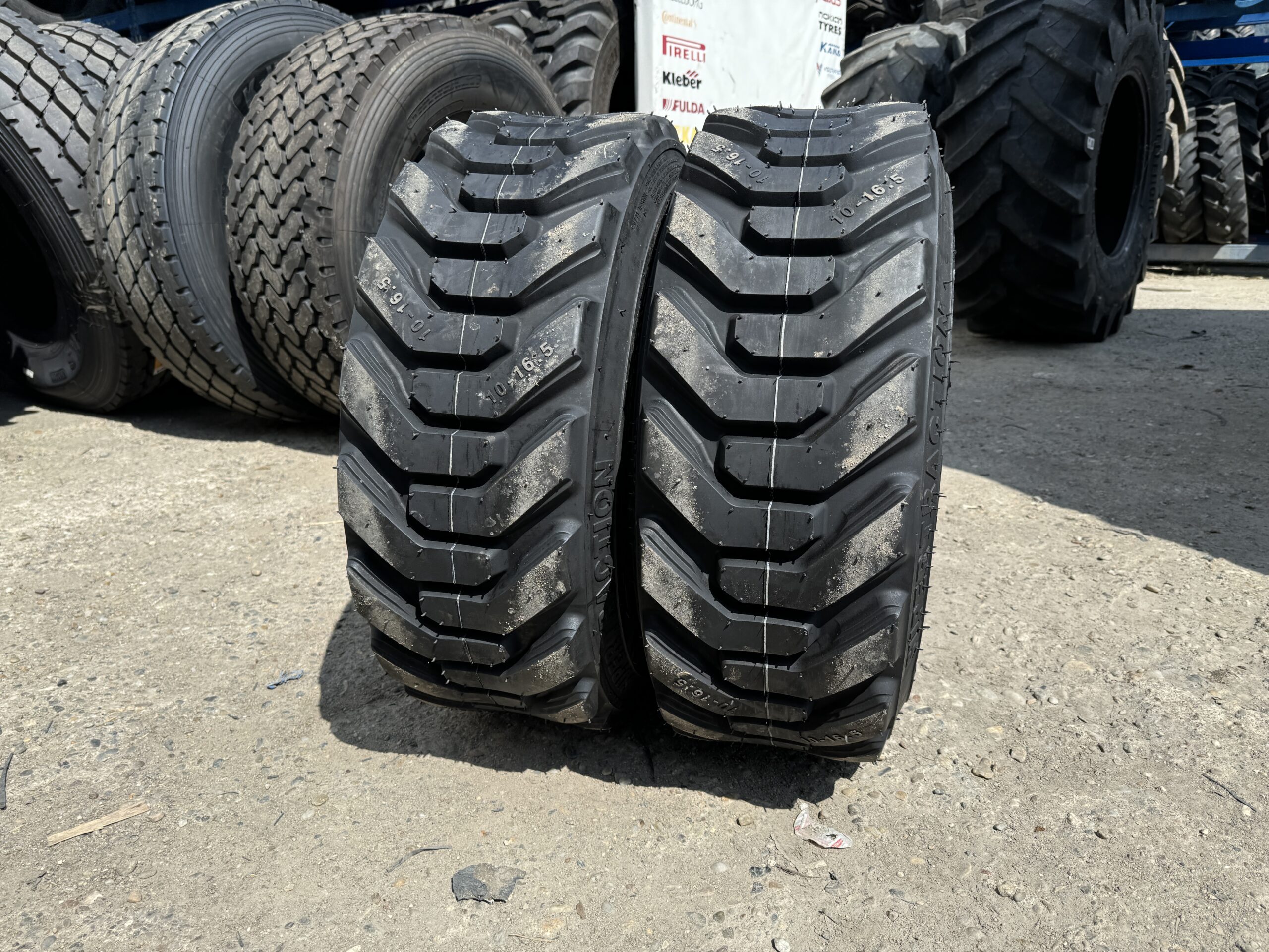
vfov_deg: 56.8
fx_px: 880
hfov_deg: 71.6
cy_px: 476
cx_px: 634
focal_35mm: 24
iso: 80
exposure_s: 1/3413
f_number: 1.78
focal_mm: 6.76
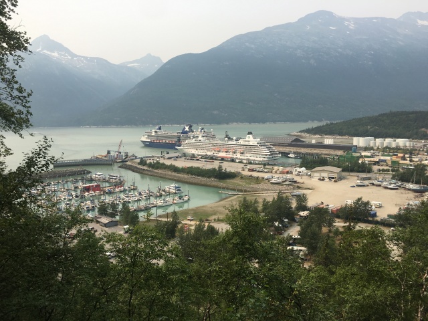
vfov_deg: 48.2
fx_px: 359
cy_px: 160
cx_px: 214
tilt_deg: -6.5
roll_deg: +2.2
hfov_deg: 61.7
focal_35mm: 29
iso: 25
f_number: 2.2
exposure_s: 1/1923
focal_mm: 4.15
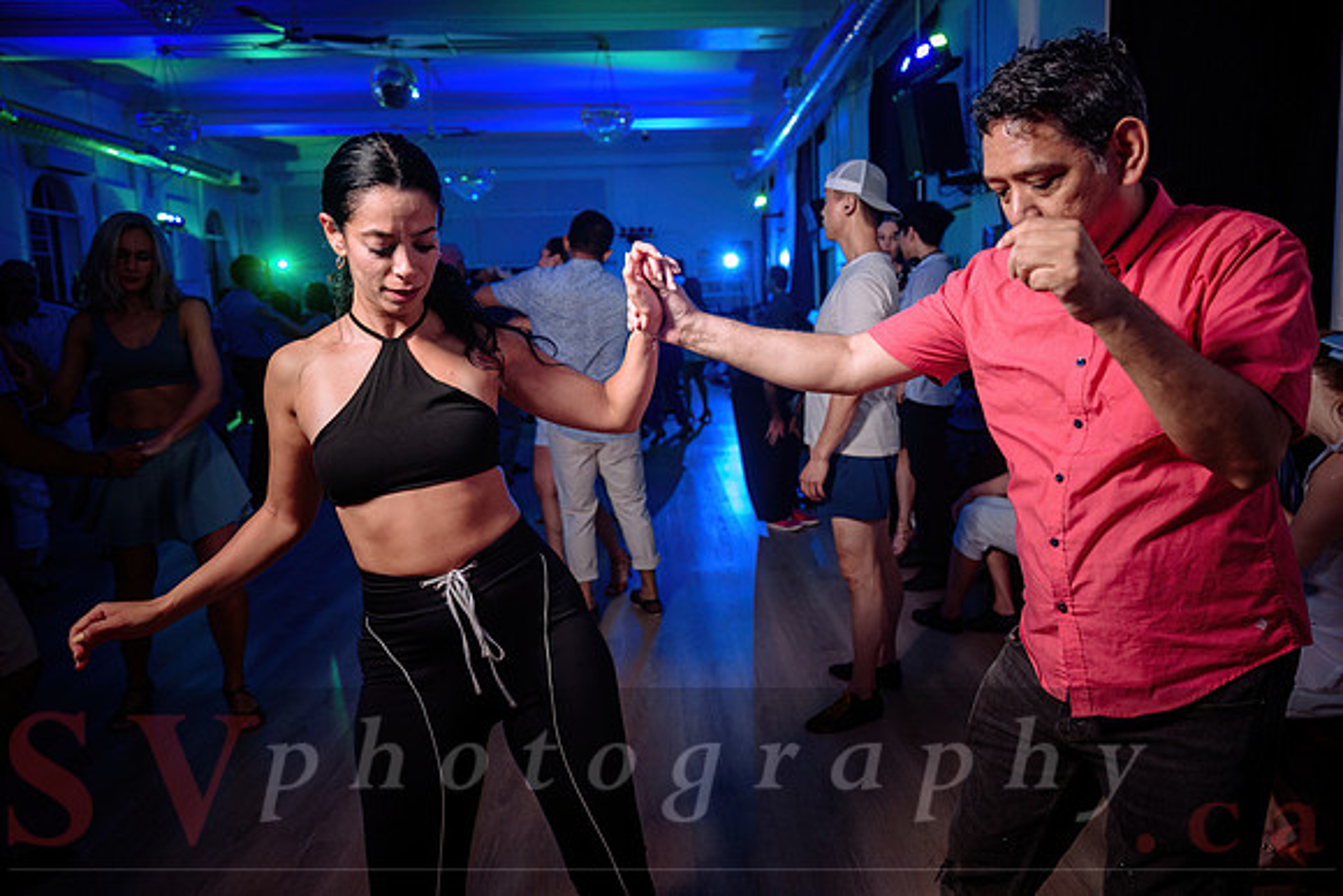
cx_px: 705
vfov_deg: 49.2
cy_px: 426
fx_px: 979
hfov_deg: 68.8
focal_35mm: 26
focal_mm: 25
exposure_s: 1/80
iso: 800
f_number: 2.8
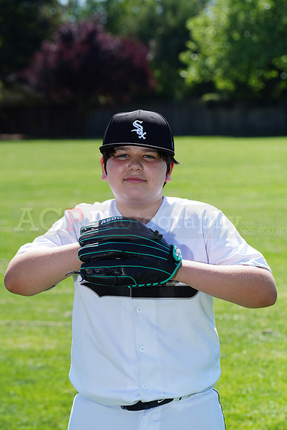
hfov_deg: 8.3
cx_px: 144
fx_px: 1972
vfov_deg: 12.4
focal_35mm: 165
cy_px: 215
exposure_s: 1/250
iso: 200
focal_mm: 165
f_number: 9
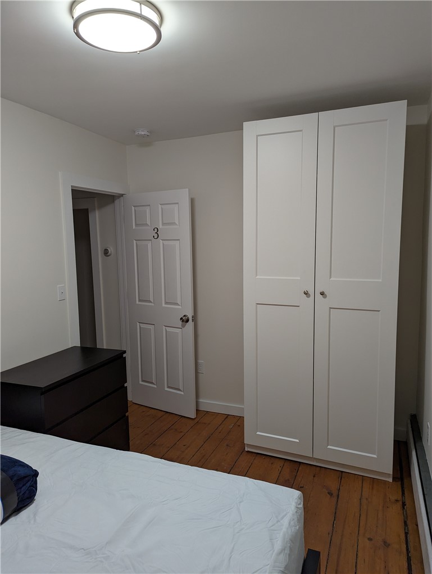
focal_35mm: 24
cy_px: 287
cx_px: 216
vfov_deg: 71.5
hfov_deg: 56.9
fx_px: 398
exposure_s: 1/120
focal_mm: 6.81
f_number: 1.85
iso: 125
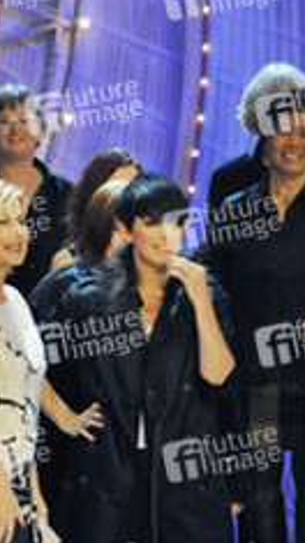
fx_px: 7240
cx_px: 22
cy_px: 282
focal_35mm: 503
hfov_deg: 2.4
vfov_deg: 4.3
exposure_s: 1/100
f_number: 5.6
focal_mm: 250
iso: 5000
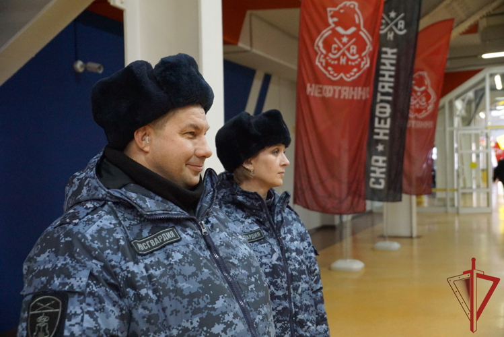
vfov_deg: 29.9
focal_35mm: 45
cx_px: 252
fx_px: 630
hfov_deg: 43.6
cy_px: 168
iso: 3200
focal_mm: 30
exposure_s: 1/125
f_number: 4
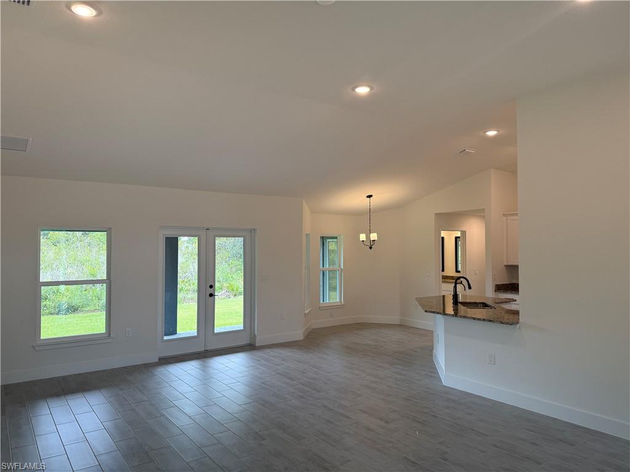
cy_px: 236
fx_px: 437
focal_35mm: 24
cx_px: 315
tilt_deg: +1.0
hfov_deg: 71.6
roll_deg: -0.1
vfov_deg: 56.8
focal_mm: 6.76
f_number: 1.78
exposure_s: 1/226
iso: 100
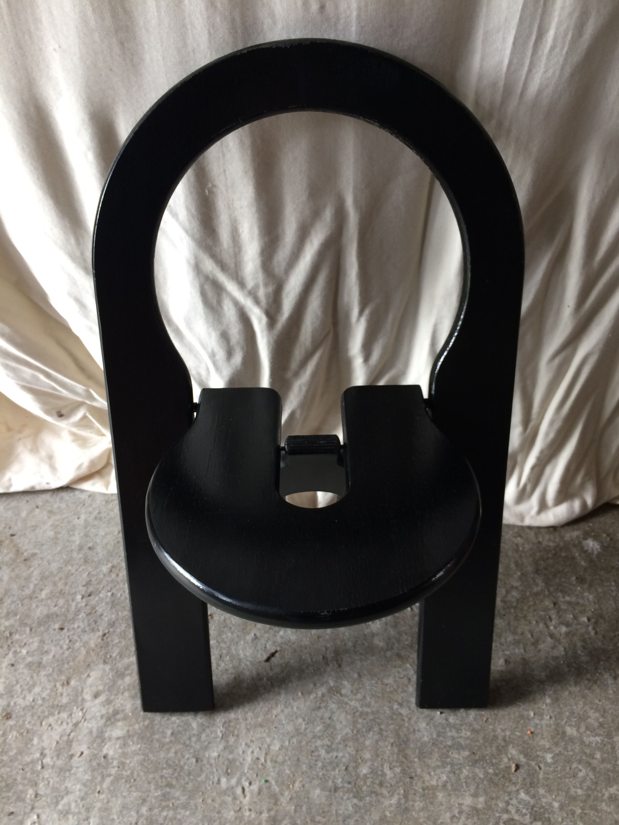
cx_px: 310
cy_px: 412
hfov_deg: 48.2
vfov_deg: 61.7
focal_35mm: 29
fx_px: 691
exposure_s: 1/33
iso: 50
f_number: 2.2
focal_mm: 4.15
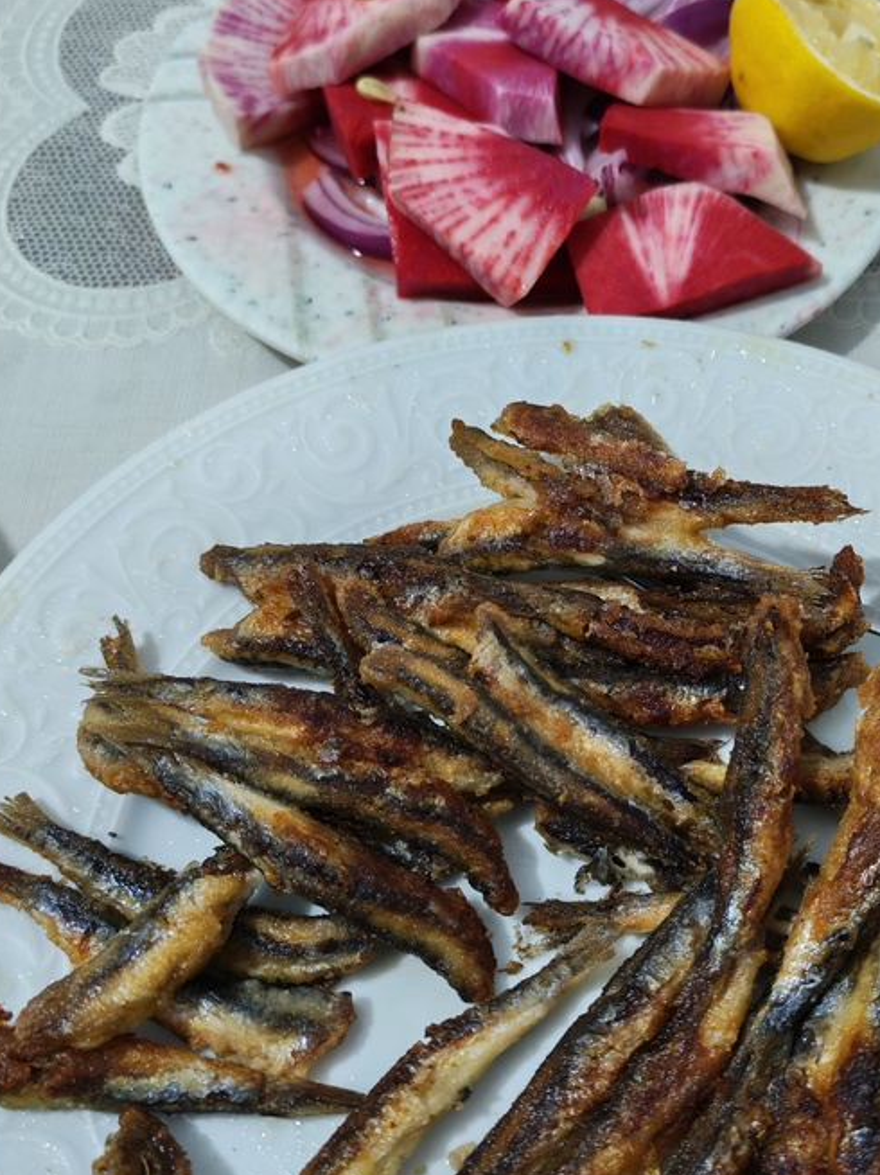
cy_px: 674
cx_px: 594
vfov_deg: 48.8
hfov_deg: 37.3
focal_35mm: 38
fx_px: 1289
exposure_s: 1/33
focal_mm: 6.12
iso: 2000
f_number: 1.9
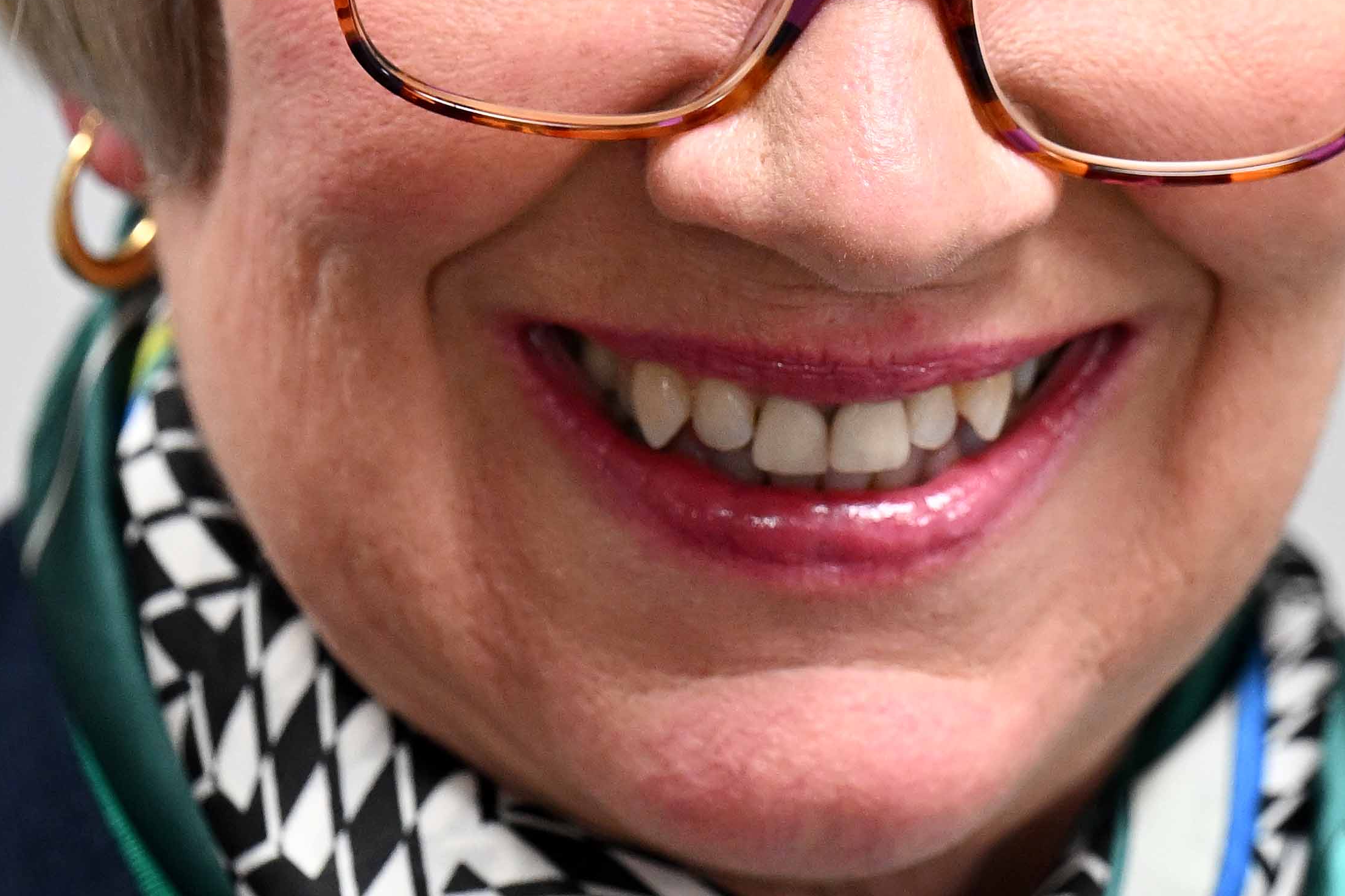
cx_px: 962
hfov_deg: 3.9
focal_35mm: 523
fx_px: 19537
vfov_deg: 2.6
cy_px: -67
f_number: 3.2
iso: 1600
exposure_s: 1/160
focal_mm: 140
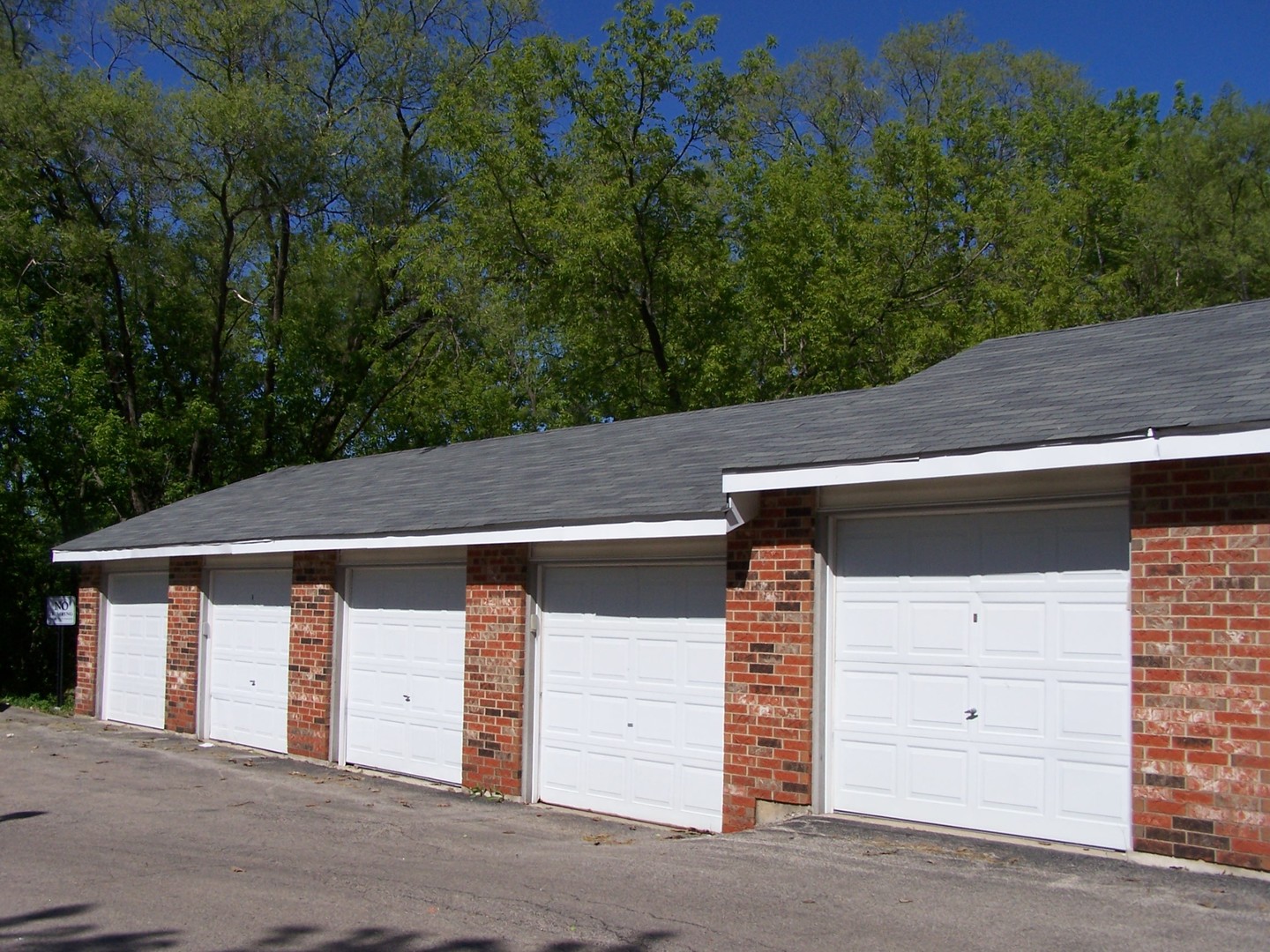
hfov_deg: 49.0
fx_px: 1394
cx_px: 635
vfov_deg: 37.7
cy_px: 476
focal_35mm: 38
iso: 80
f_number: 5.6
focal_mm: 6.3
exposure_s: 1/800
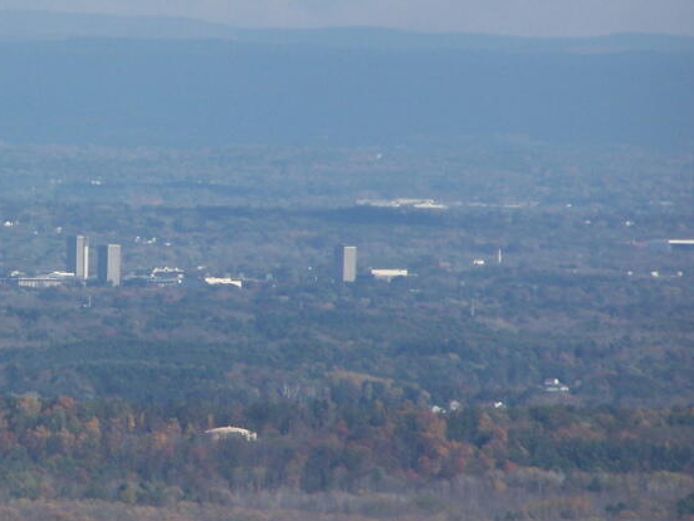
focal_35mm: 705
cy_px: 277
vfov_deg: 2.1
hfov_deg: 2.8
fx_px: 14134
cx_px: 67
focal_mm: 63
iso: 80
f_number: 5
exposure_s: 1/640
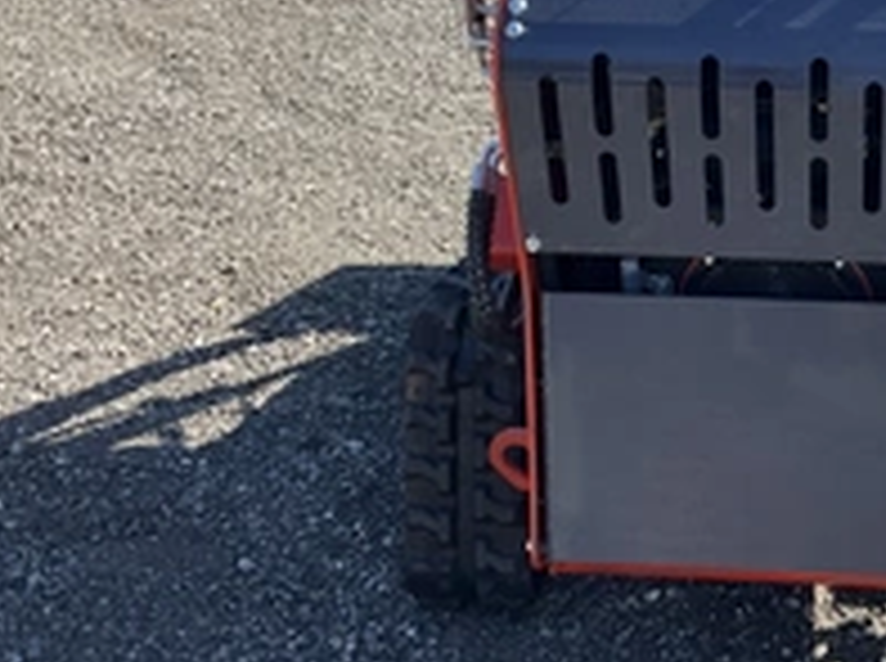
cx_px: 769
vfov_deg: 24.4
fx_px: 1507
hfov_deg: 31.5
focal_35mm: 59
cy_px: 158
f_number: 1.8
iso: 25
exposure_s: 1/495
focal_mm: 3
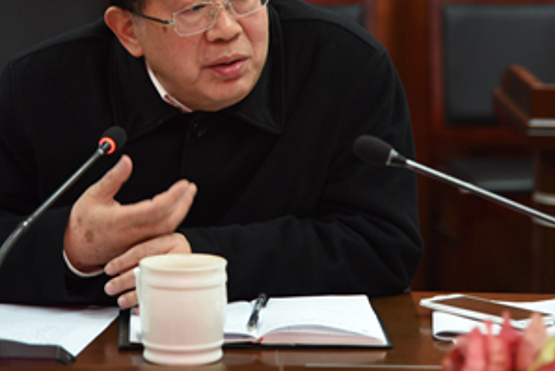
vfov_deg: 8.2
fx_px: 2591
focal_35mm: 168
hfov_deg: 12.2
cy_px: 73
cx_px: 242
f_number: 4
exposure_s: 1/100
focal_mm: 100
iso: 2000
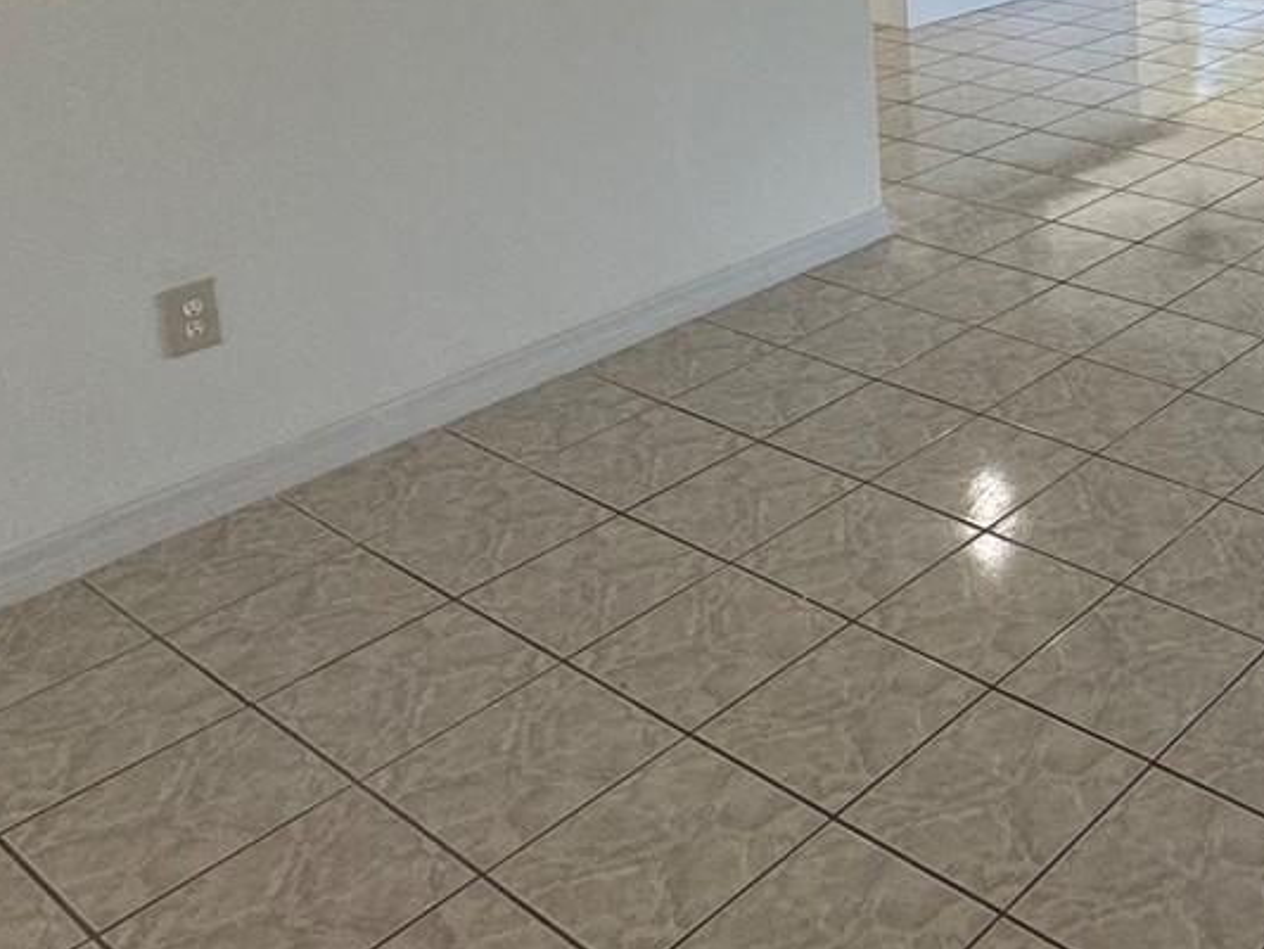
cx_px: 1300
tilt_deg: -10.2
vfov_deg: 31.2
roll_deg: +0.3
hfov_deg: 38.9
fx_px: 1534
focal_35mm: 42
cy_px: -50
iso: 80
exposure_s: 1/120
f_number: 2.2
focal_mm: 2.22
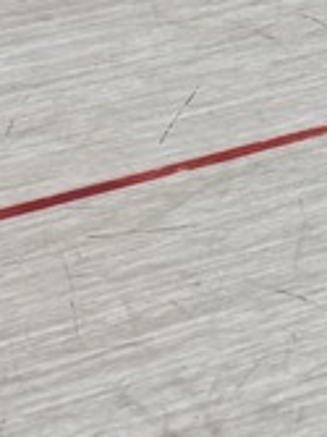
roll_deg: +2.2
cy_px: -529
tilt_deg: -10.3
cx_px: 910
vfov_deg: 11.6
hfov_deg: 8.7
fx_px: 1854
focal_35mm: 147
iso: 160
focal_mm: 6.76
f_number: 1.78
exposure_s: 1/121
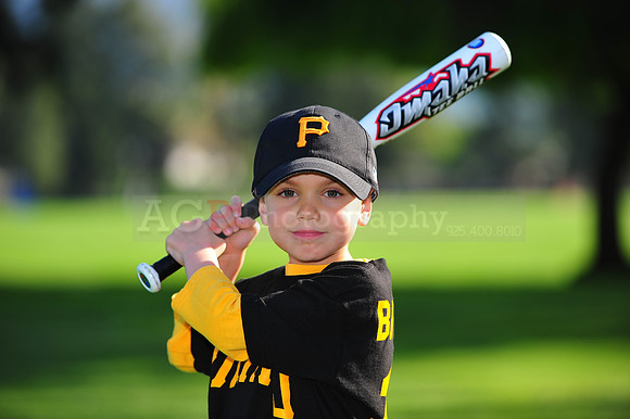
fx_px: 3061
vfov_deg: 7.8
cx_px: 315
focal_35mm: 175
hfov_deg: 11.8
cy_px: 210
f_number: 4
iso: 200
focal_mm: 175
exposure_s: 1/800
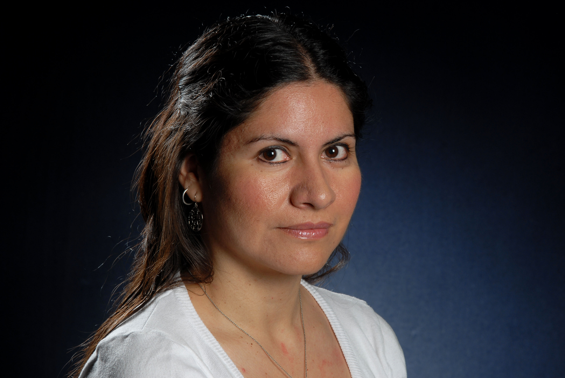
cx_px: 282
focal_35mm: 202
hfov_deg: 10.1
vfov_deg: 6.8
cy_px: 189
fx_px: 3182
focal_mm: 135
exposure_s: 1/125
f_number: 11
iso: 125
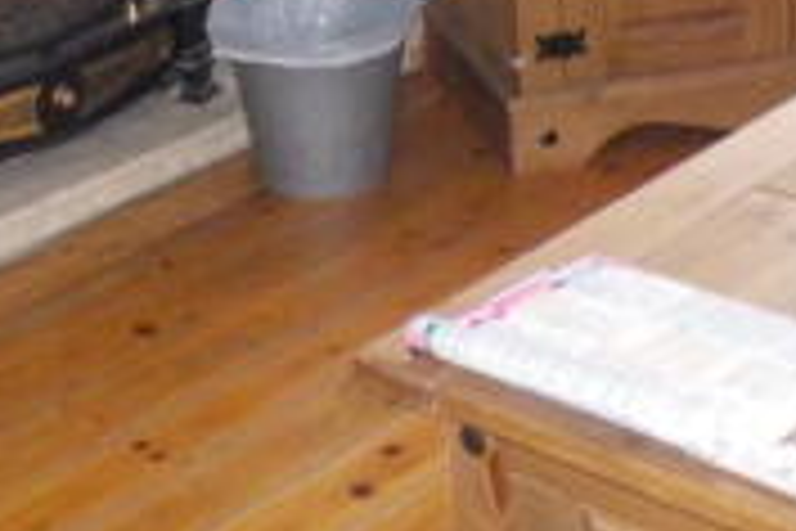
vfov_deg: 12.5
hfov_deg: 19.5
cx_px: 119
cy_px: -308
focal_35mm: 103
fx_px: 2277
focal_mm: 4.1
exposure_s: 1/30
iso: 360
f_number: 3.3
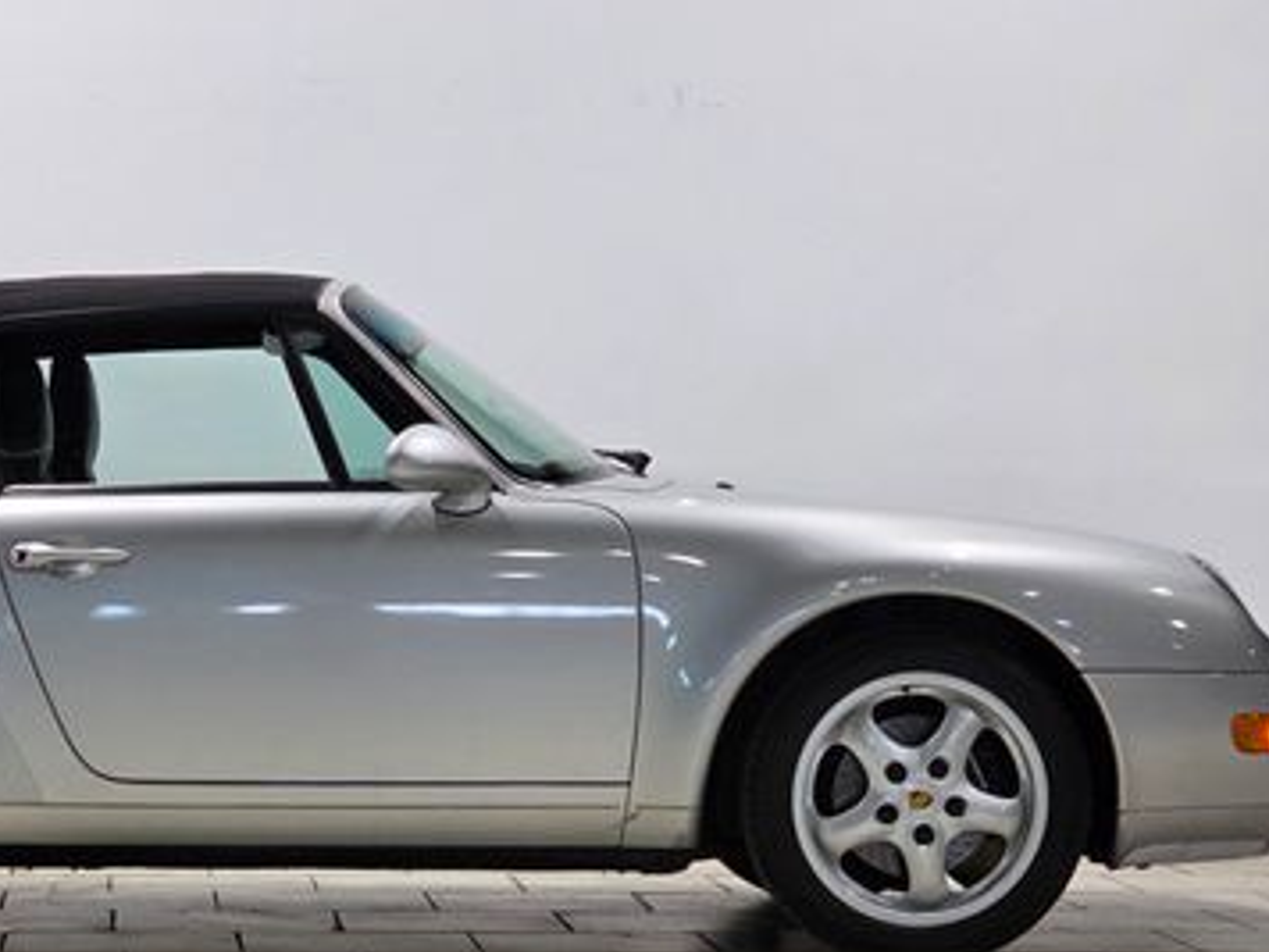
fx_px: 4546
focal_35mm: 124
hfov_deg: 15.8
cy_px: 649
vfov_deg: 11.9
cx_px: 260
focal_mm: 7.9
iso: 125
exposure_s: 1/120
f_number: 2.4
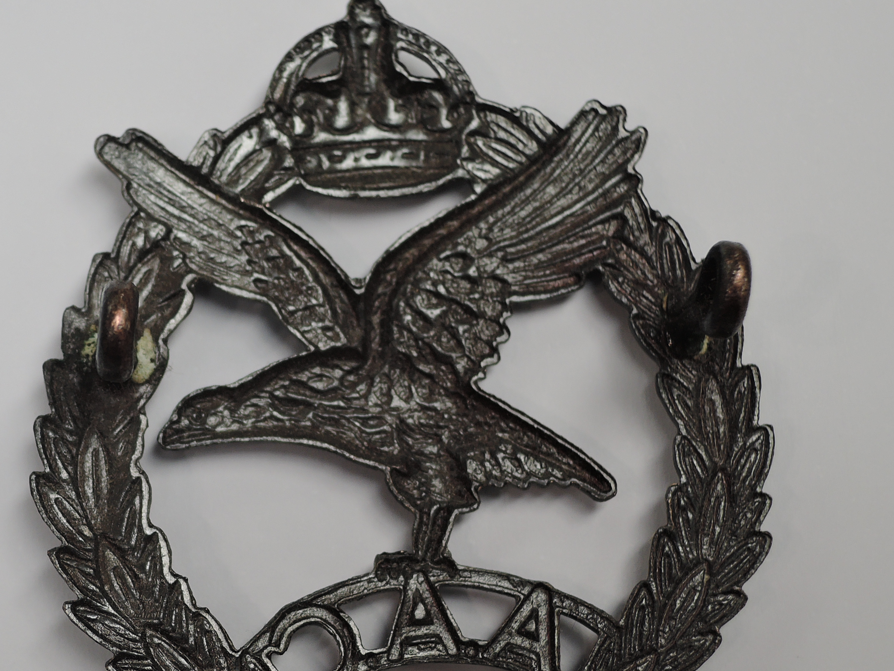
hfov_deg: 23.1
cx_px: 251
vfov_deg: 17.5
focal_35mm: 84
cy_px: 422
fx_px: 2170
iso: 80
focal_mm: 10.7
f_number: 3.5
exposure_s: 1/50
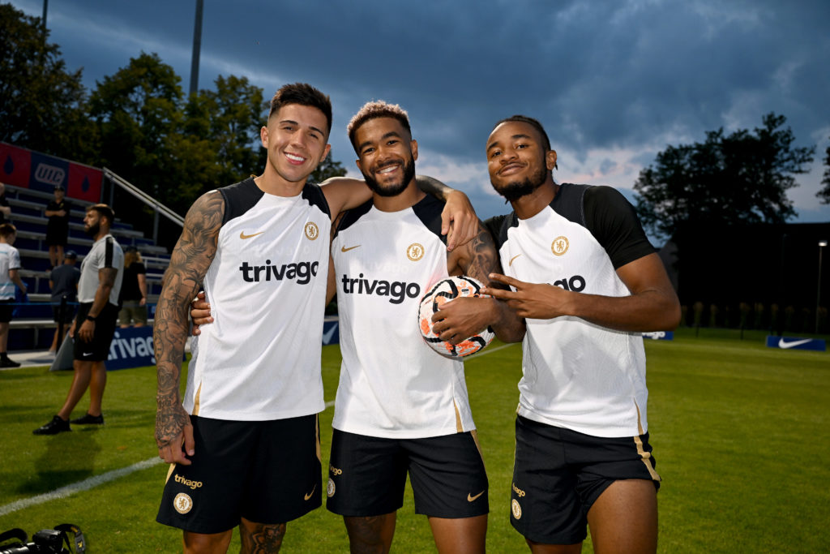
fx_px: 749
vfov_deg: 40.5
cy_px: 277
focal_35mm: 32
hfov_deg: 58.0
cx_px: 415
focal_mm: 32.5
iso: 800
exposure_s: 1/320
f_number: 4
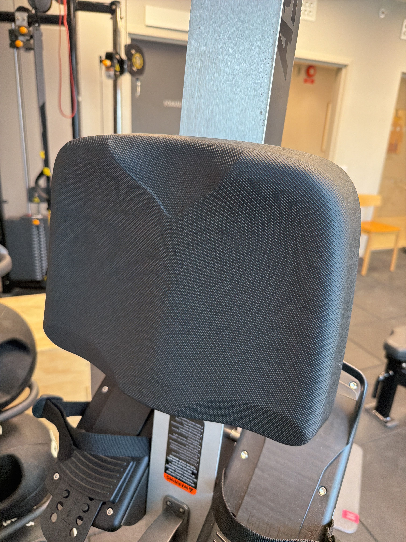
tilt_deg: -22.3
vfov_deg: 71.6
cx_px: 203
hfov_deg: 56.8
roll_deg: -2.9
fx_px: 375
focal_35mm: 24
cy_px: 271
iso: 400
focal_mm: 6.76
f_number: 1.78
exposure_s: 1/100
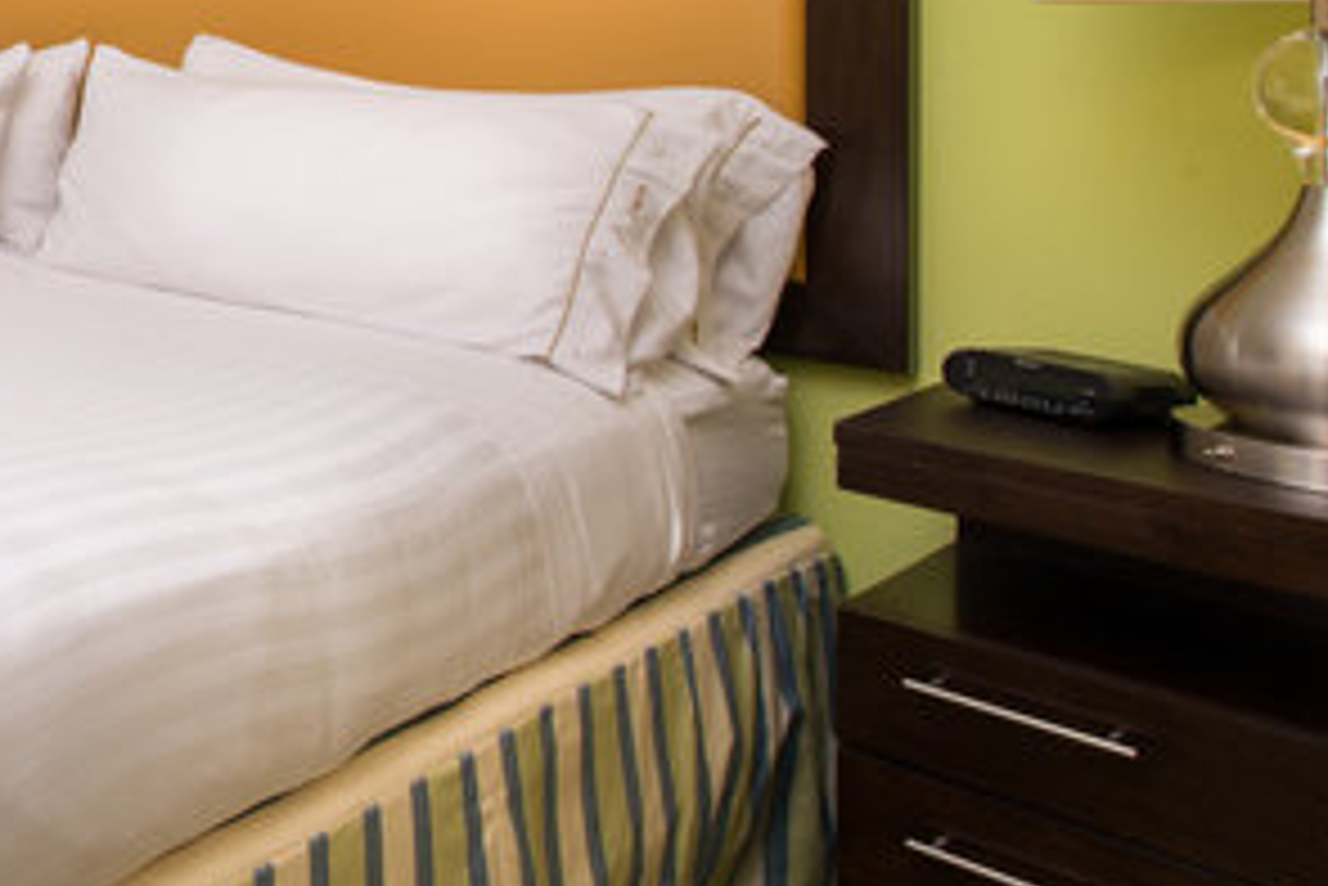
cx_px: -455
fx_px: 1402
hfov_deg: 33.8
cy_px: 18
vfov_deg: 32.5
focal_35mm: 38
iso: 400
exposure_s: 1/250
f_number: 13
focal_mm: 14
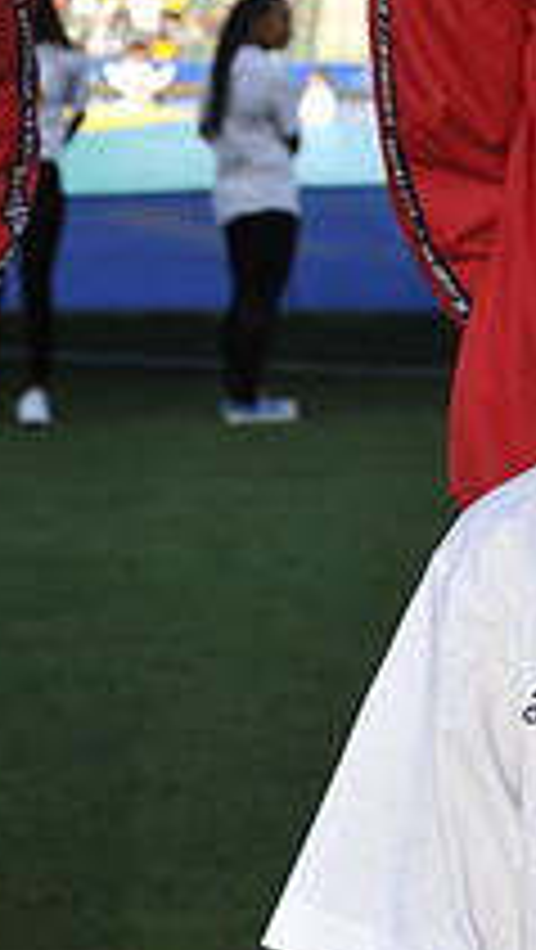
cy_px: 234
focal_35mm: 115
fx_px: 2900
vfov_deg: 18.5
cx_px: 797
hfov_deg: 10.2
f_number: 6.3
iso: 250
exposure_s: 1/500
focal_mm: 40
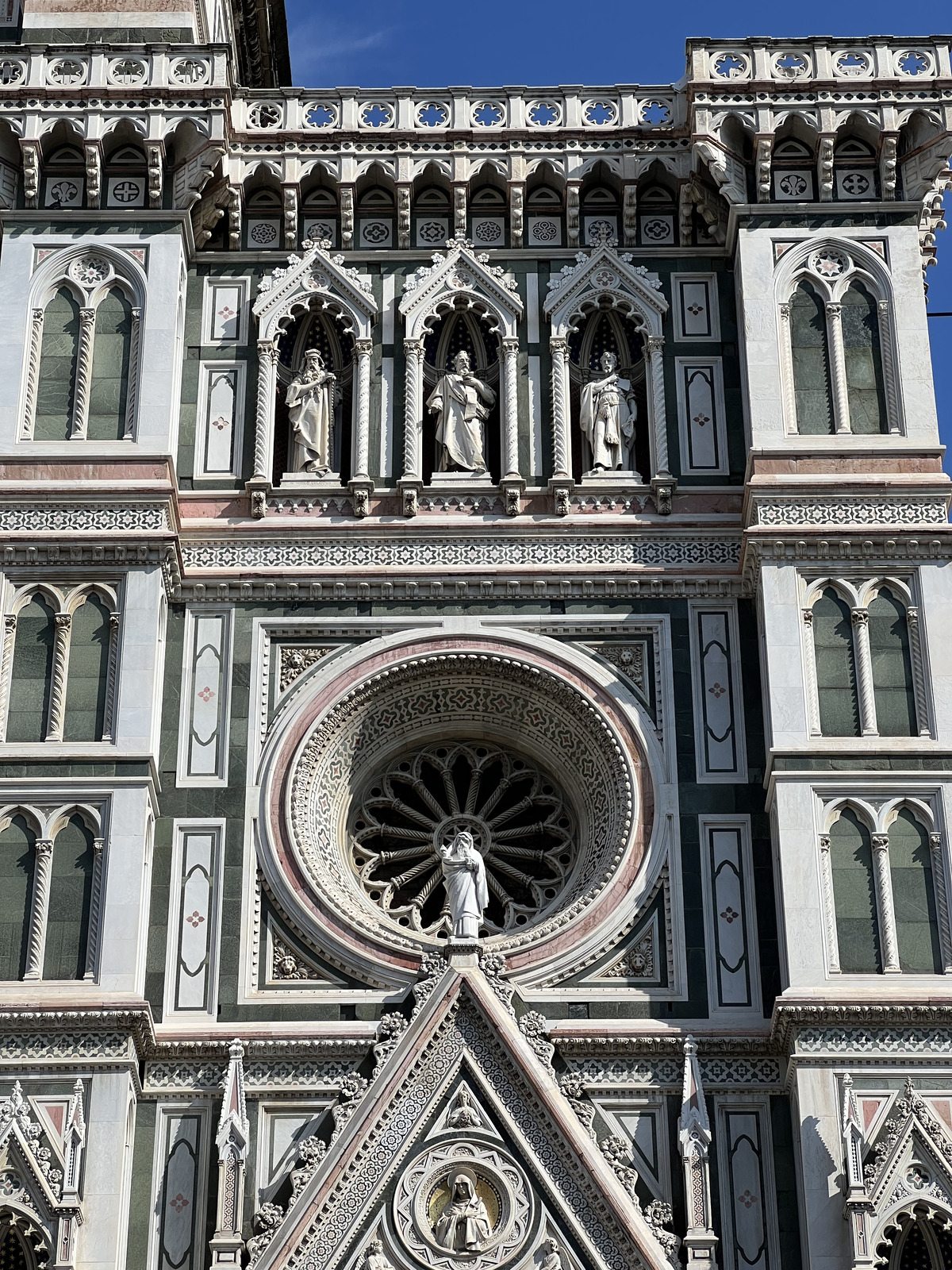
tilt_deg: +30.8
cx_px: 476
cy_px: 635
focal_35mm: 77
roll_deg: +0.0
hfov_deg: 19.1
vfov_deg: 25.3
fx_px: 2824
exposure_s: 1/943
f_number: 2.8
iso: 32
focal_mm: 9
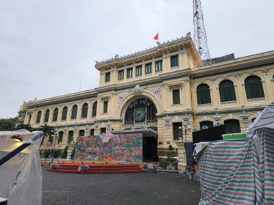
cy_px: 102
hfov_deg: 73.9
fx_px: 182
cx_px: 137
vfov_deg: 58.9
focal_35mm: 23
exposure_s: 1/333
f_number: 1.77
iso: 80
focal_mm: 5.35
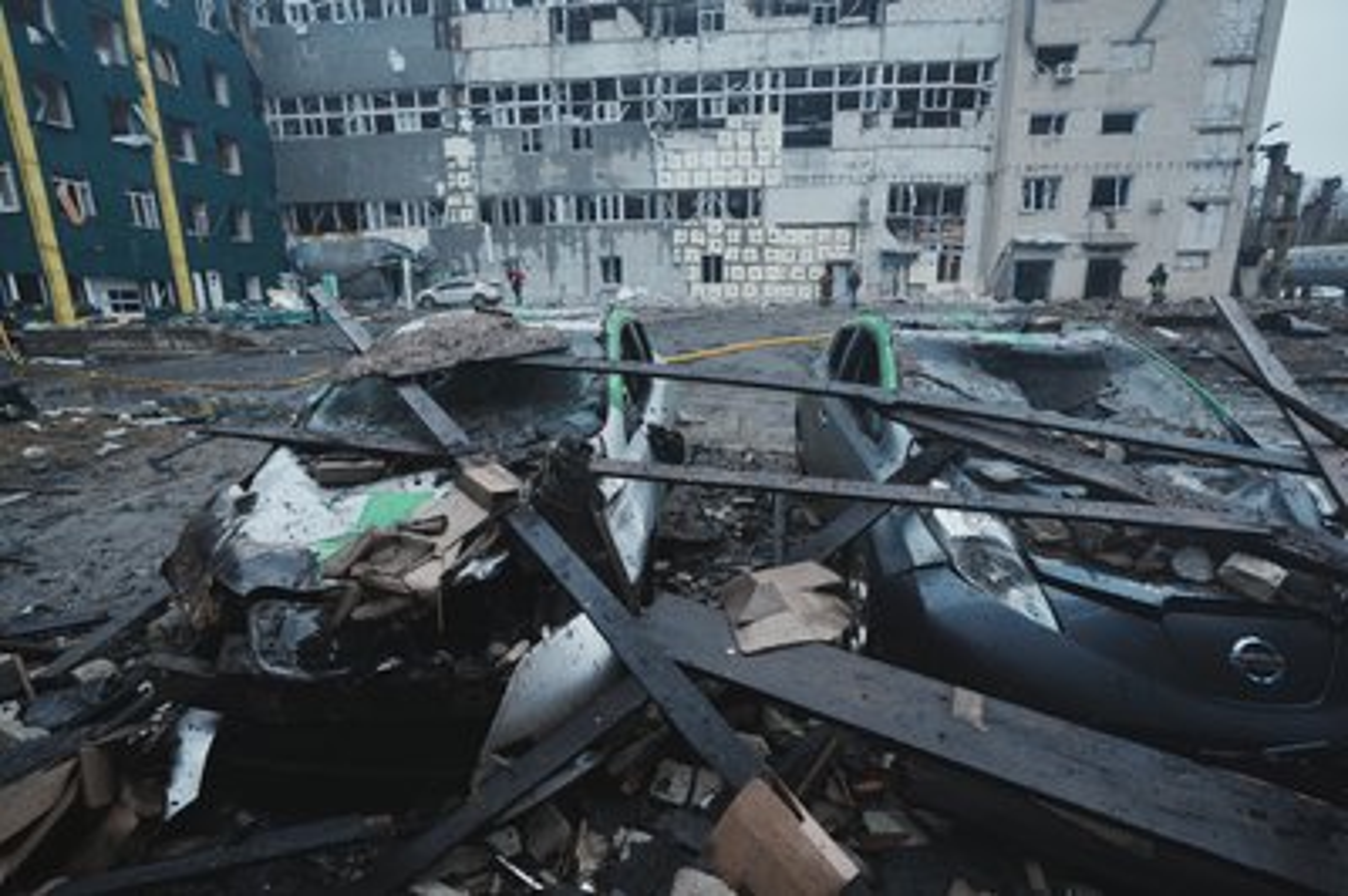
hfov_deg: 96.8
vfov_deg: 73.6
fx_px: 599
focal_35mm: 16
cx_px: 674
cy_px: 448
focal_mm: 16
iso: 400
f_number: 5.6
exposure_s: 1/400
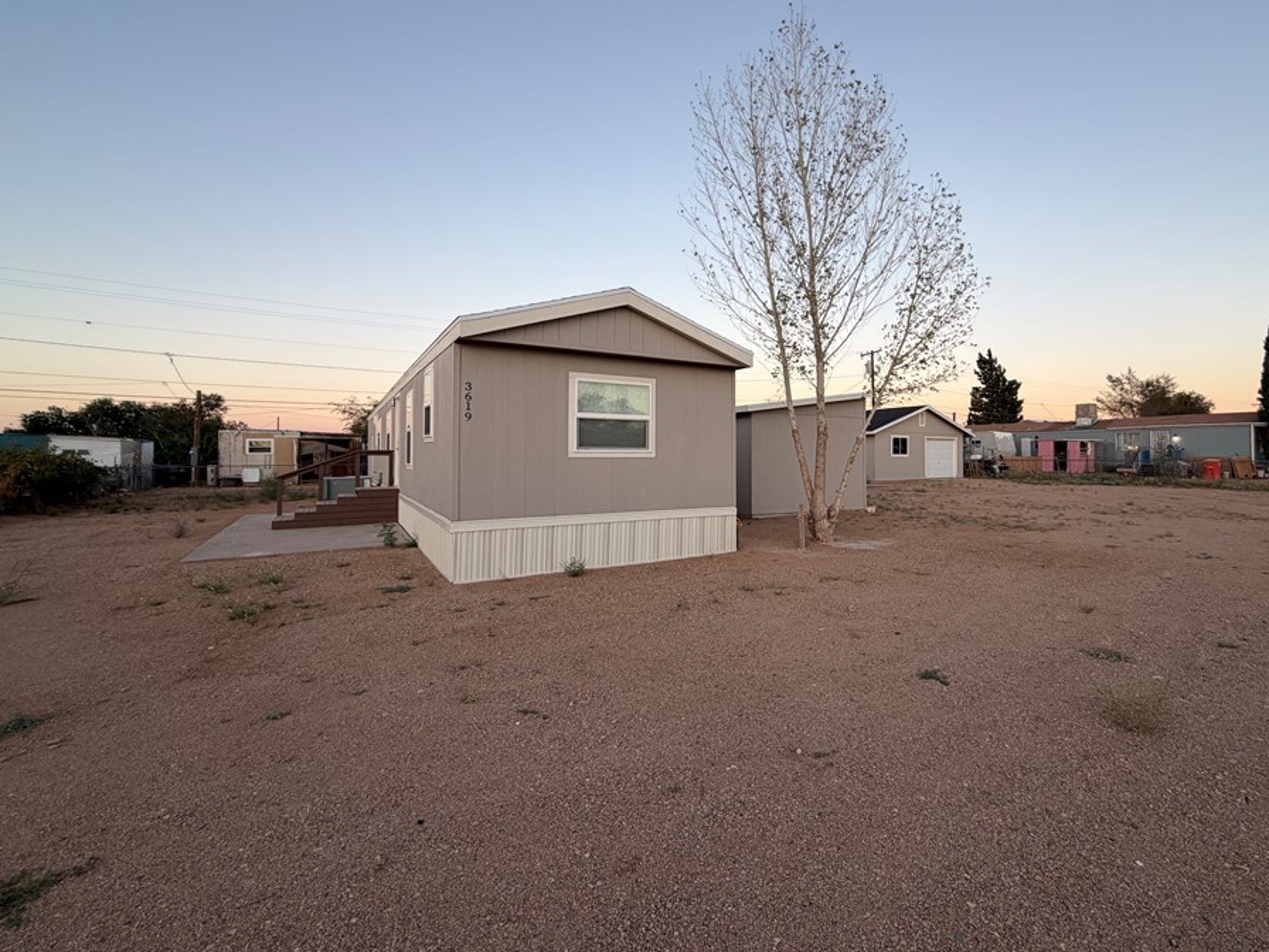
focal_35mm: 16
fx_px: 587
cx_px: 704
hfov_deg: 94.1
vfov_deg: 78.0
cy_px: 446
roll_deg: +1.0
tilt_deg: +1.8
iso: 50
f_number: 2.2
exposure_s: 1/121
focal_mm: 2.22
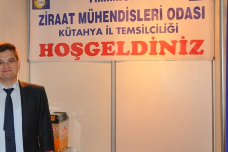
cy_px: 69
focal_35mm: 66
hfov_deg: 28.7
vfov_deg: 20.6
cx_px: 4
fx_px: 418
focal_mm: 22
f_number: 3.8
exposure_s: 1/60
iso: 800
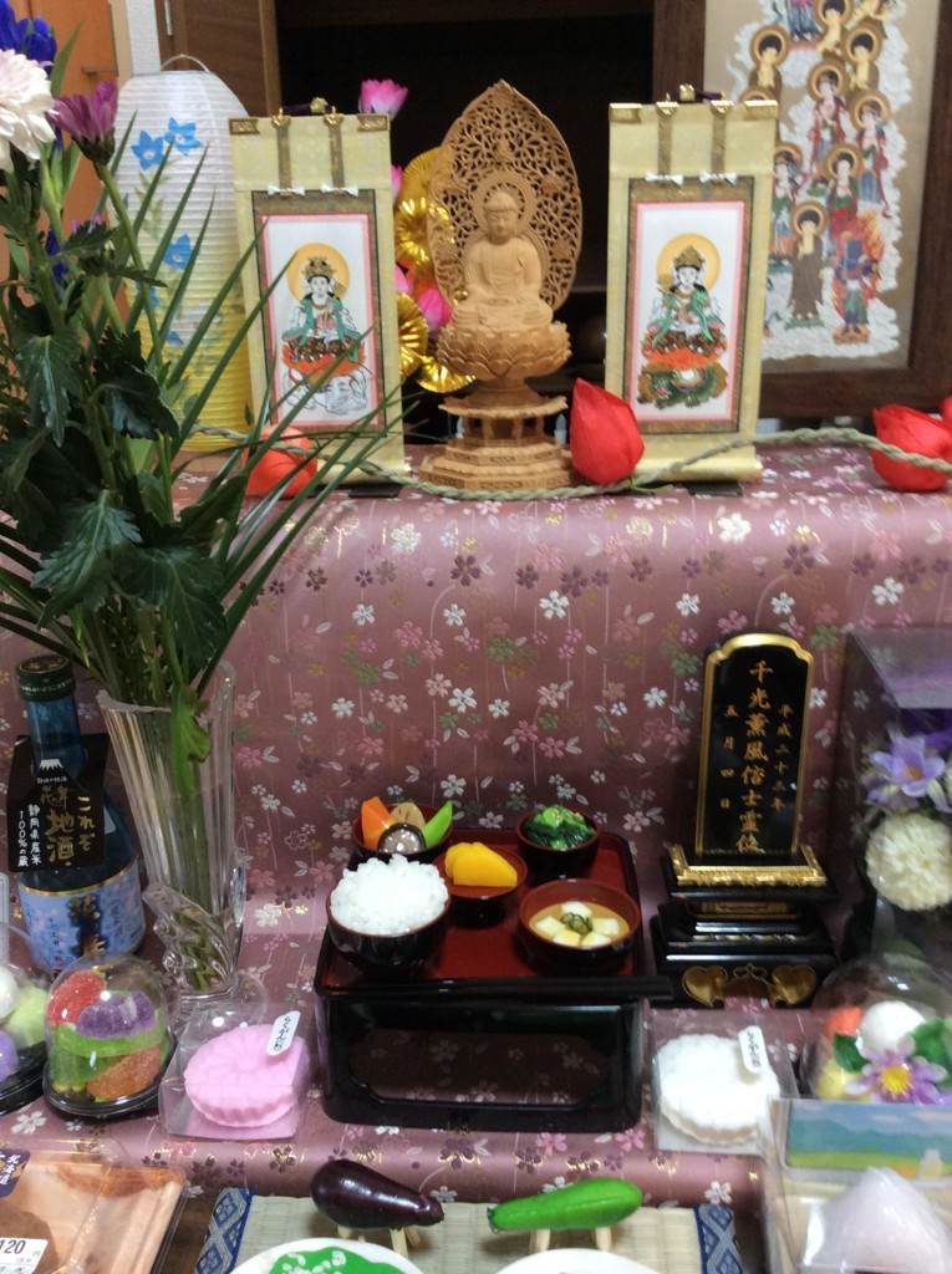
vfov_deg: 56.9
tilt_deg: -20.2
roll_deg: +1.6
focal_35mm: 32
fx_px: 1176
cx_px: 476
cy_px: 637
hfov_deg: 44.1
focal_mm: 3.3
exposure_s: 1/24
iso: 100
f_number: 2.4
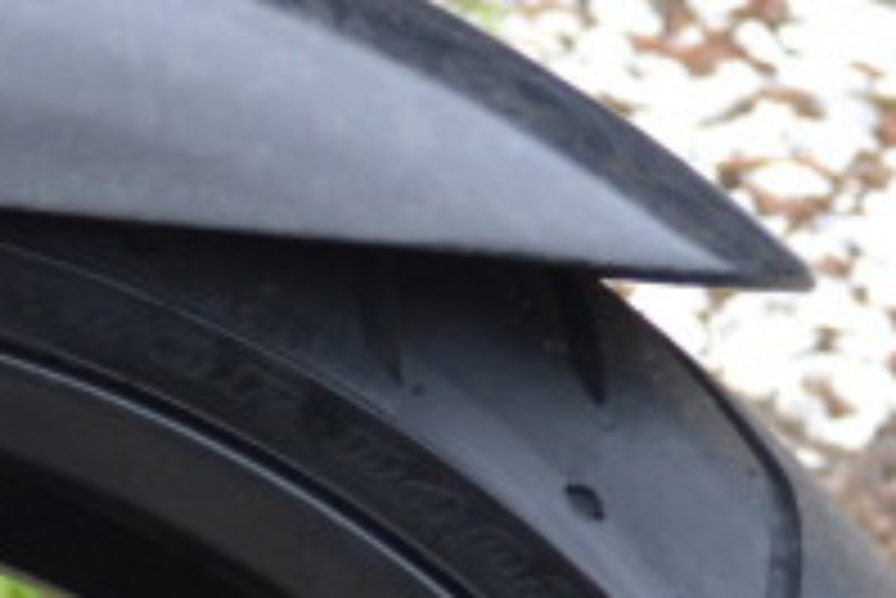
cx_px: -356
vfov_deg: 4.2
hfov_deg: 6.3
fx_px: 8095
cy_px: 1439
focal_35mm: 325
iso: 320
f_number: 5.6
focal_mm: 36
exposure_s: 1/125
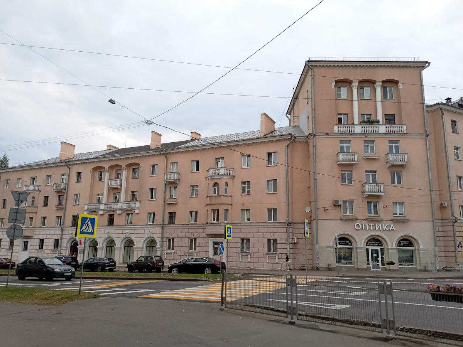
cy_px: 174
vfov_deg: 51.4
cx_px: 232
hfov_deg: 65.3
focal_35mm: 27
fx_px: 361
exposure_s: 1/655
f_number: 1.8
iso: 100
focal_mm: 3.54
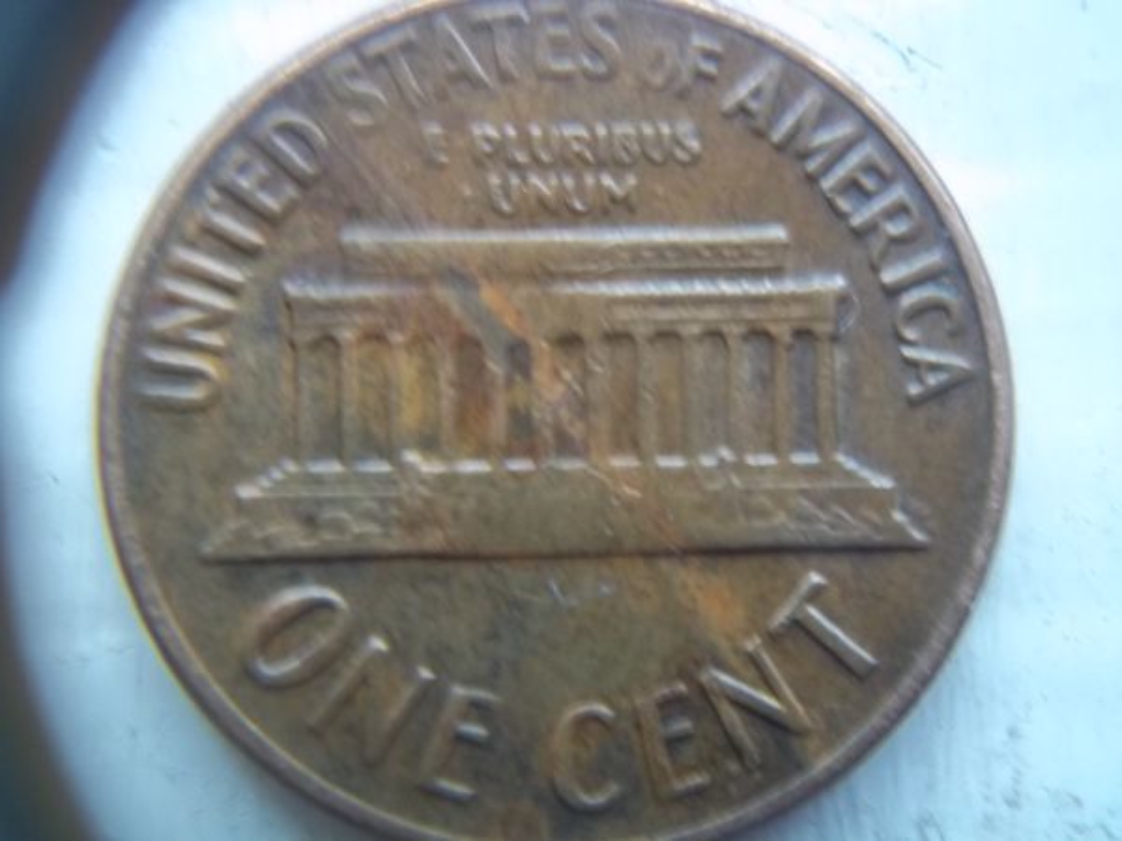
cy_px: 420
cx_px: 561
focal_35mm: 36
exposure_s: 1/20
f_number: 3.1
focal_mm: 6.5
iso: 160
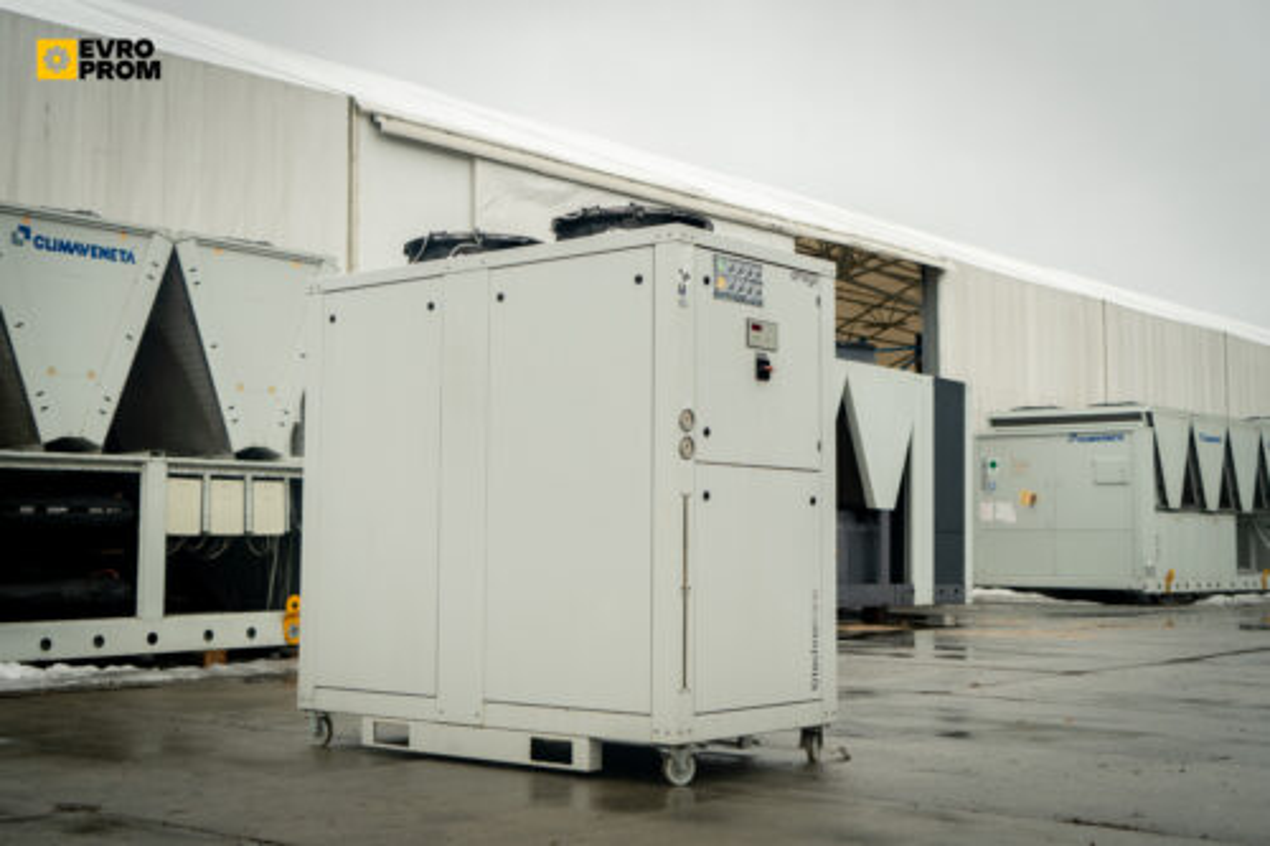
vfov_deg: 30.5
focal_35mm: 44
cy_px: 423
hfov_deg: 44.5
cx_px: 635
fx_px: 1552
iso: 100
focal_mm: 44
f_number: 4
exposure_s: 1/160
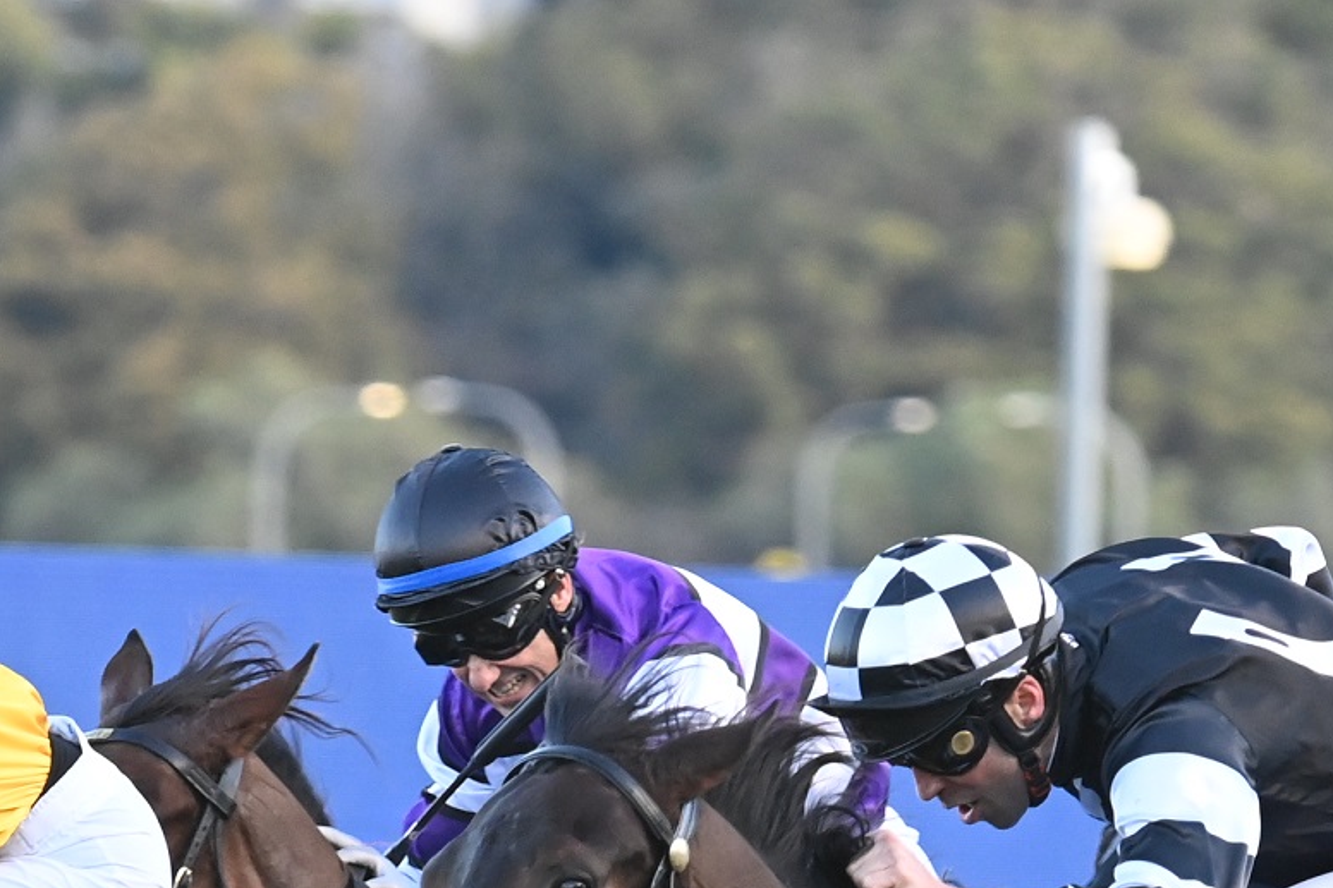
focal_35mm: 840
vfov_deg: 1.6
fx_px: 31095
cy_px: 1349
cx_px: 390
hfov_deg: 2.5
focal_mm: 260
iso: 3200
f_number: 5.6
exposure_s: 1/1000
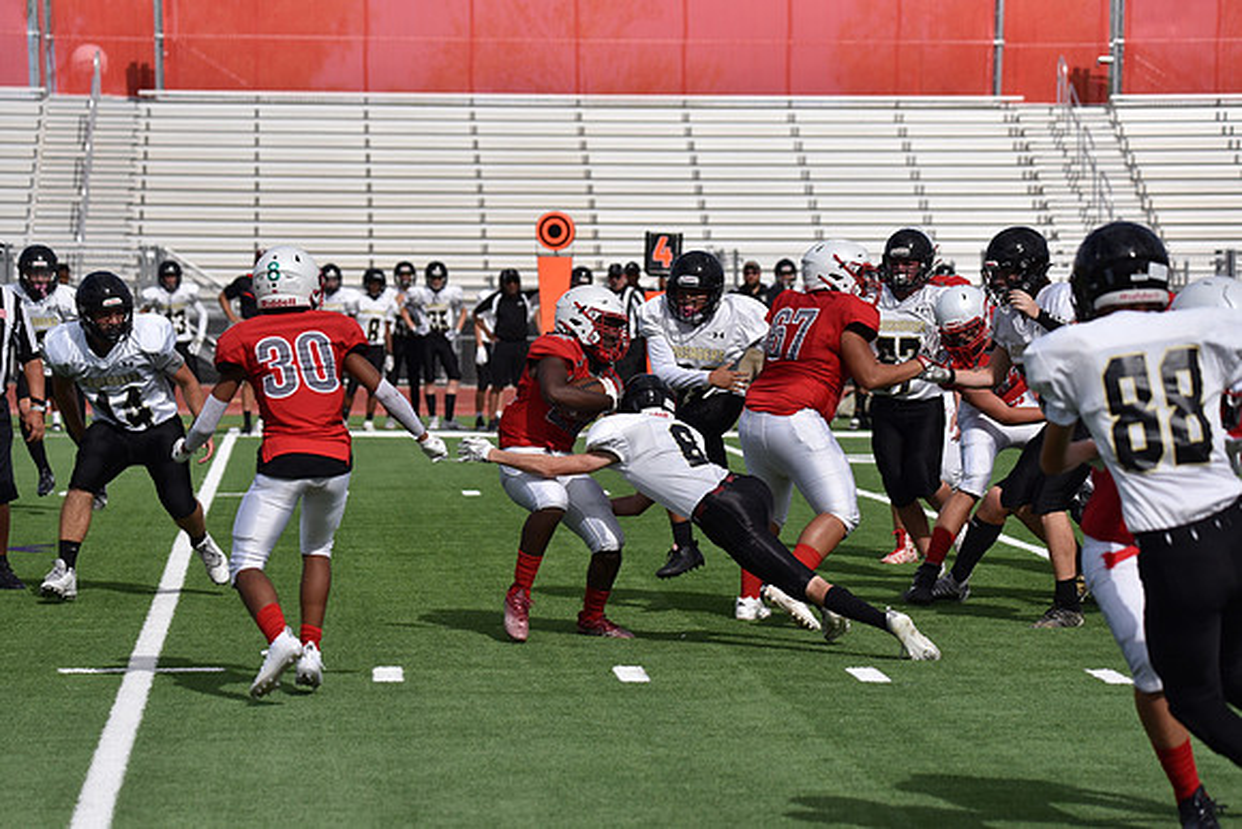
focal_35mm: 150
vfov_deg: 9.2
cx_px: 621
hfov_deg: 13.7
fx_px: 5176
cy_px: 414
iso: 360
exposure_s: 1/4000
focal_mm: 150
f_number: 5.6
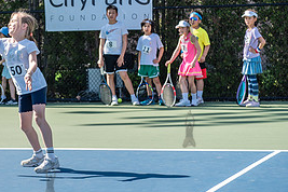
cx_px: 50
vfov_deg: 8.4
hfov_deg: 12.5
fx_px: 1312
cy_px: 76
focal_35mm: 164
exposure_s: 1/1000
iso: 200
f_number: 3.5
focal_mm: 70
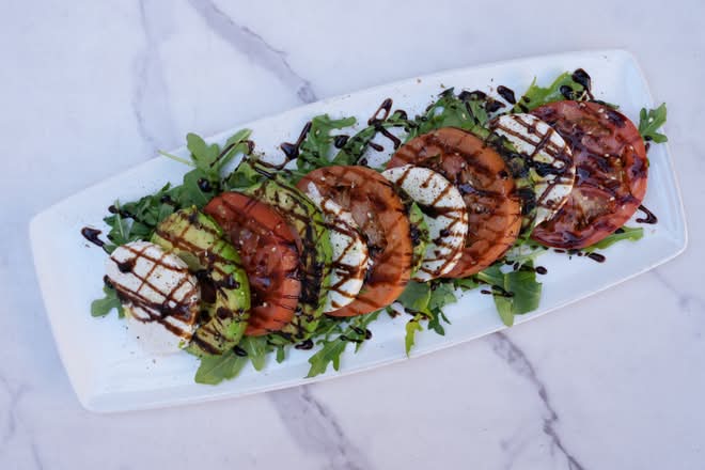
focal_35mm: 48
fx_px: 940
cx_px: 352
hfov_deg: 41.1
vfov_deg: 28.1
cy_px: 235
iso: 250
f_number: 6.3
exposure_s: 1/125
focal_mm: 48
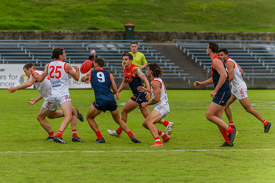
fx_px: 2653
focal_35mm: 347
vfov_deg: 4.0
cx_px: 101
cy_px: 72
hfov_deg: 5.9
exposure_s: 1/2500
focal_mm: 270
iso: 800
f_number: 6.3
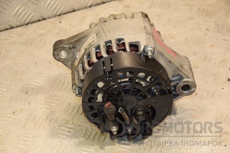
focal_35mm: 93
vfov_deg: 14.7
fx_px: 594
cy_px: 76
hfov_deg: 21.9
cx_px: 115
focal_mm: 62
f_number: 5.3
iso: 800
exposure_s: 1/125
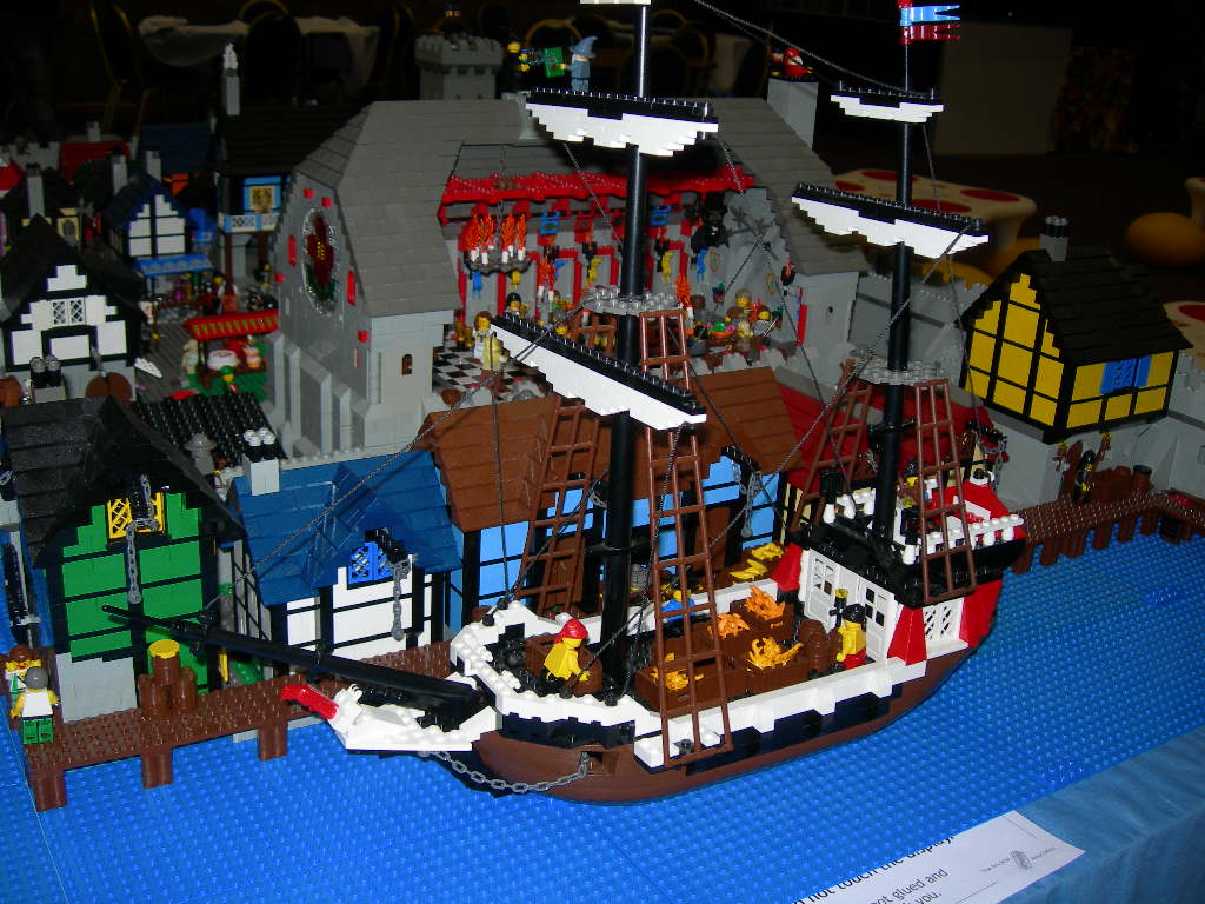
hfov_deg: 49.0
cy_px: 452
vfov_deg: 37.7
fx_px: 1323
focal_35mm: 38
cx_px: 602
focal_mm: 7.8
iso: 50
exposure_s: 1/60.1
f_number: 2.8
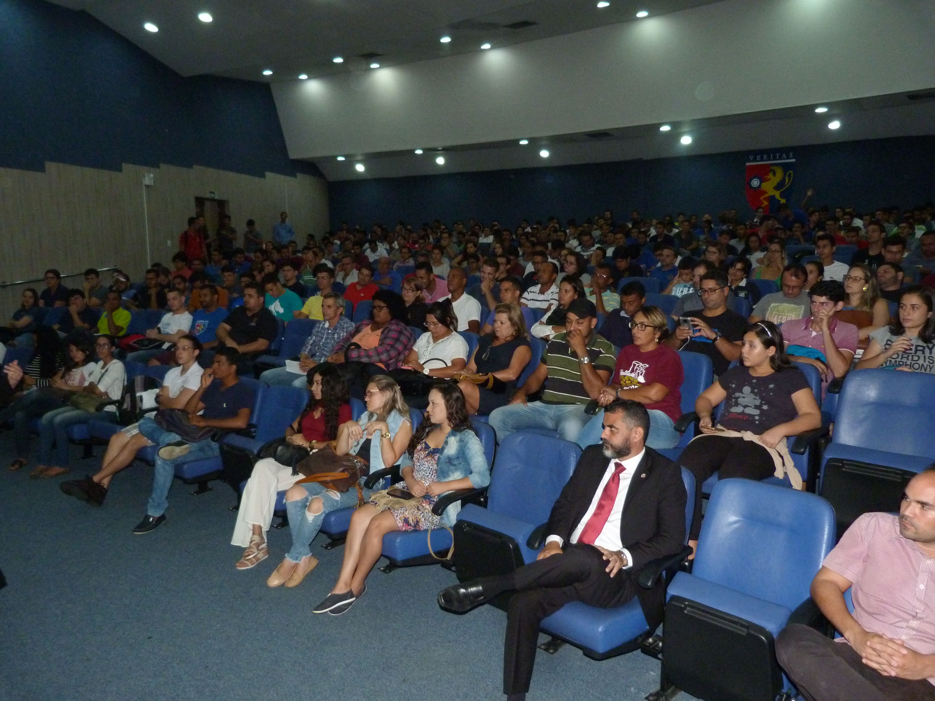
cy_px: 350
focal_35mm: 25
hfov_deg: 69.4
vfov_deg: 54.9
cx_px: 468
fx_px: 675
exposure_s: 1/60
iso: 400
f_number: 2.8
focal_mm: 4.5
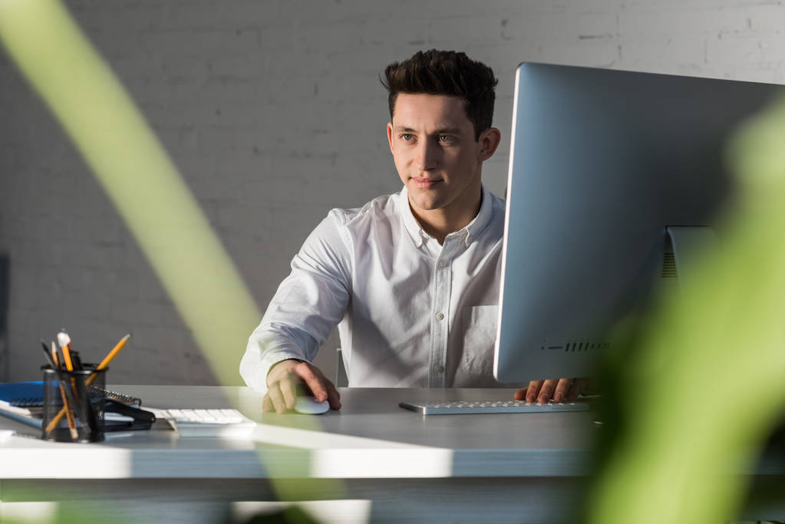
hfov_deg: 23.9
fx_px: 1854
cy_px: 262
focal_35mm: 85
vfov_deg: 16.1
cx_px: 392
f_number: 4
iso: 200
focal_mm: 85
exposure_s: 1/640
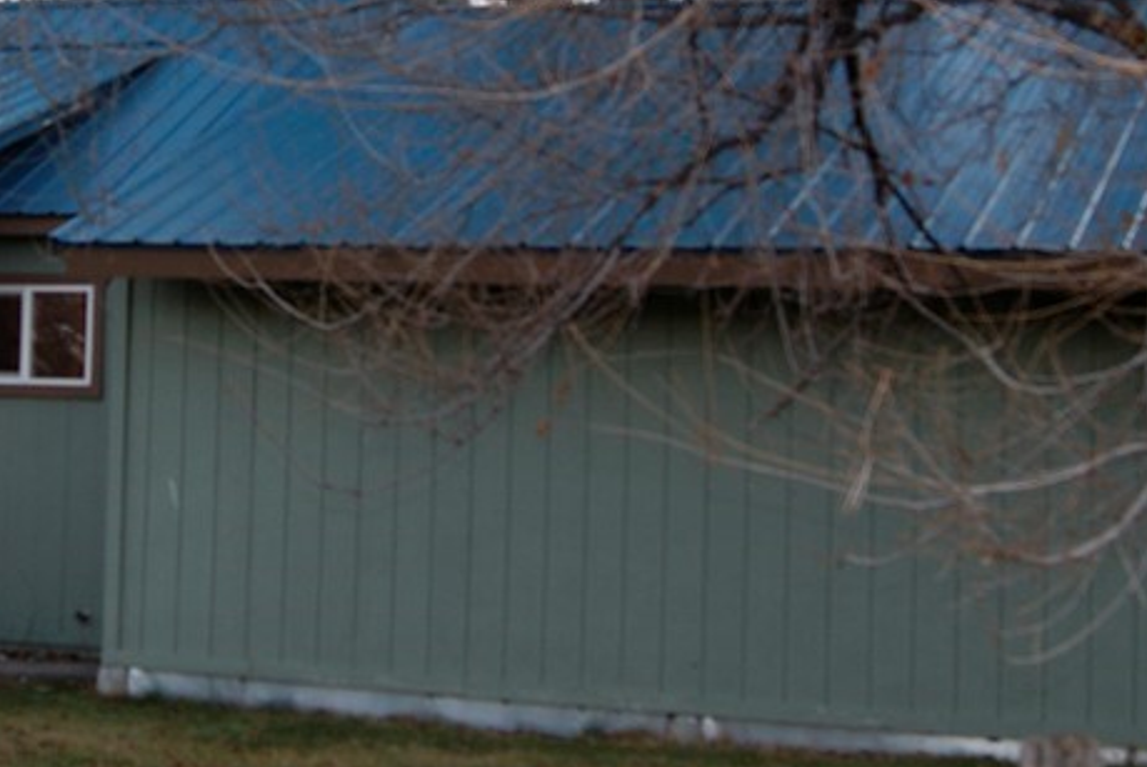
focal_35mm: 85
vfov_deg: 16.0
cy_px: 195
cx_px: 251
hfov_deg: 23.6
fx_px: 2711
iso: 100
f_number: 5.6
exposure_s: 1/160
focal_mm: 24
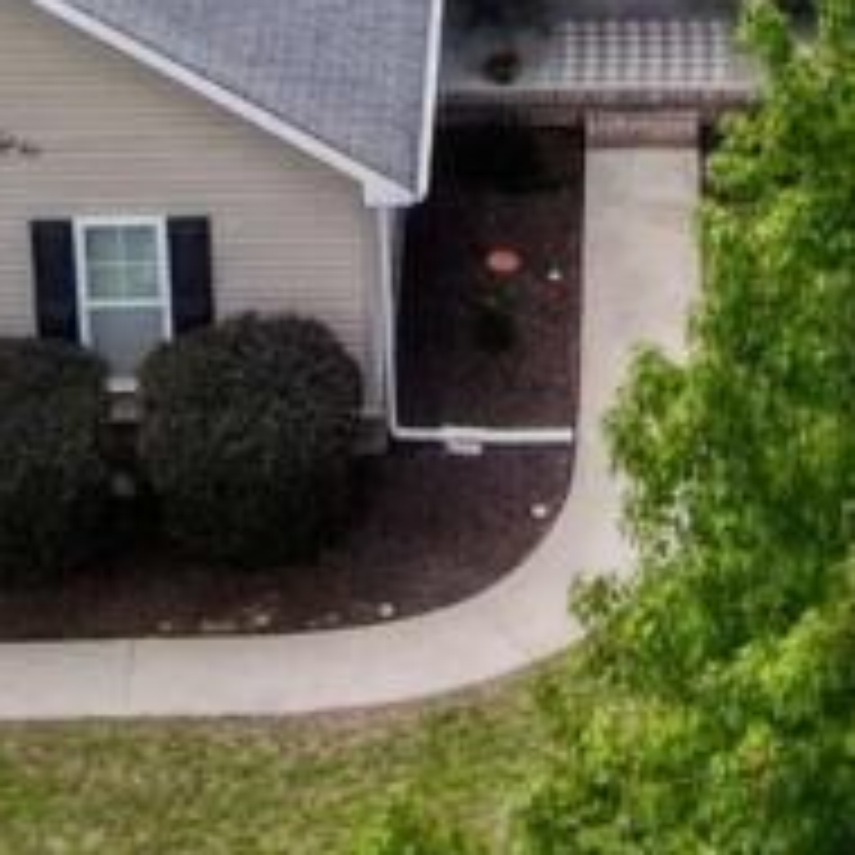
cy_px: -900
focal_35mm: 134
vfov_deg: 11.6
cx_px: 819
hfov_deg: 12.9
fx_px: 3745
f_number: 2.8
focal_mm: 4.5
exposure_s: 1/400
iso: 100
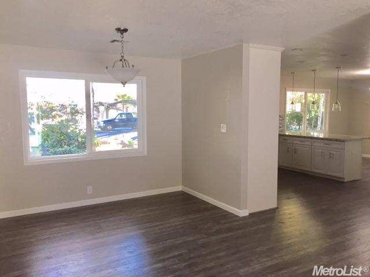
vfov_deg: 48.2
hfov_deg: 61.7
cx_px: 185
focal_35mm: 29
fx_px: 310
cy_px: 138
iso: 40
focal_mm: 4.15
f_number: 2.2
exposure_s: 1/30
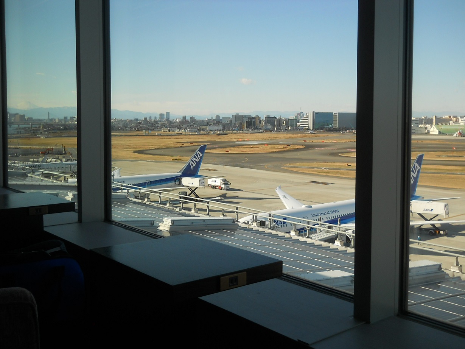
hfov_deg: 45.8
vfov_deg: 35.1
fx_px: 551
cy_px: 174
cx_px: 232
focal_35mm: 41
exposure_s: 1/200
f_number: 5.5
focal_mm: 6.72
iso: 80
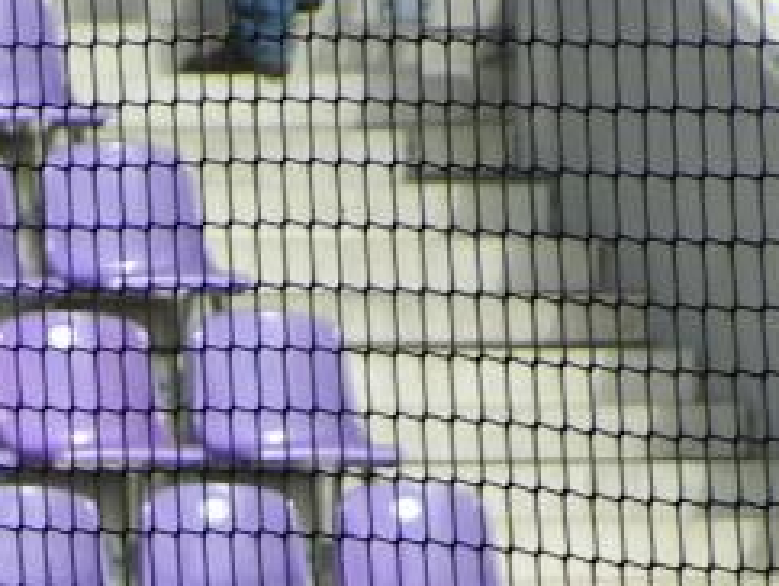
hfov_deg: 2.4
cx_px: 48
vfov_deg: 1.8
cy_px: 782
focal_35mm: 815
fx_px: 18359
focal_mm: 37.8
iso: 50
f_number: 5
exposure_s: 1/500
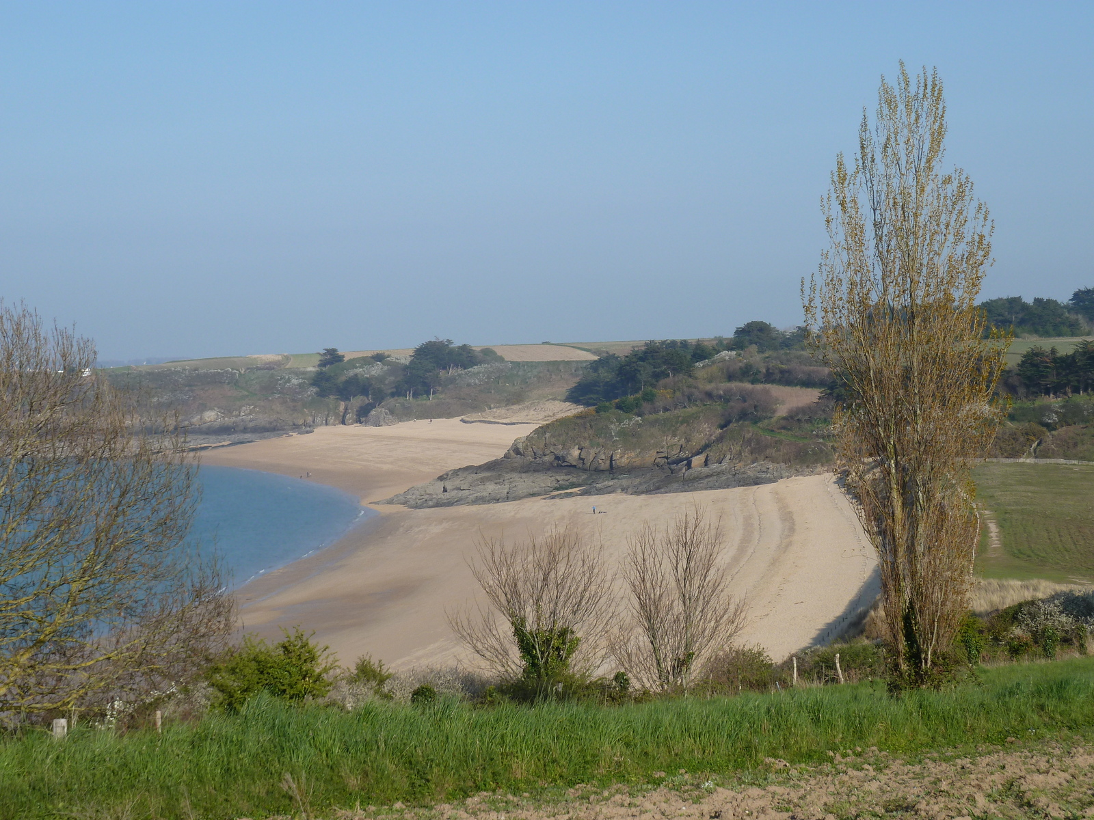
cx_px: 547
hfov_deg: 29.0
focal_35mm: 67
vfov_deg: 21.9
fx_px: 2117
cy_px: 410
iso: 80
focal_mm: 11
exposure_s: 1/500
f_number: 4.5
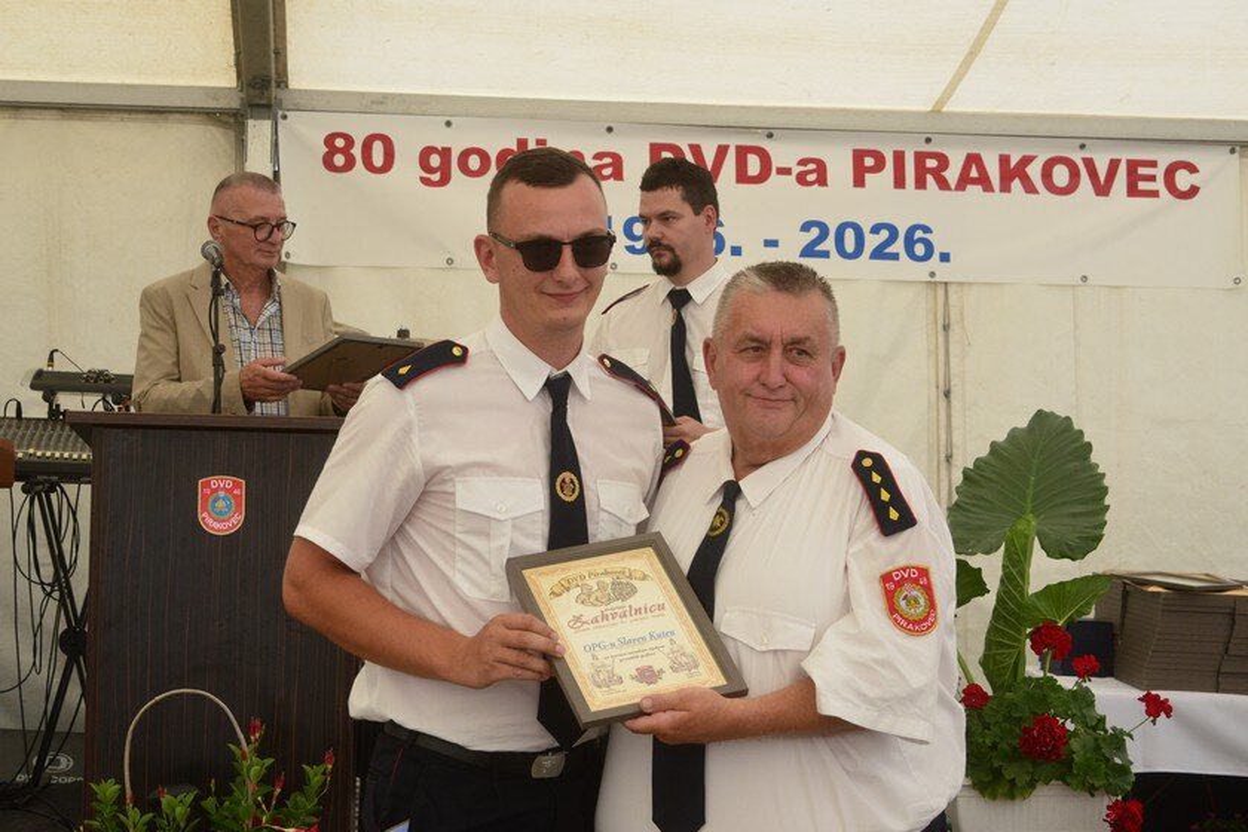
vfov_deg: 20.0
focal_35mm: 68
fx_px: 2357
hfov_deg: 29.7
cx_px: 624
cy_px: 416
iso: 2000
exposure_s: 1/500
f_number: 11
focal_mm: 68
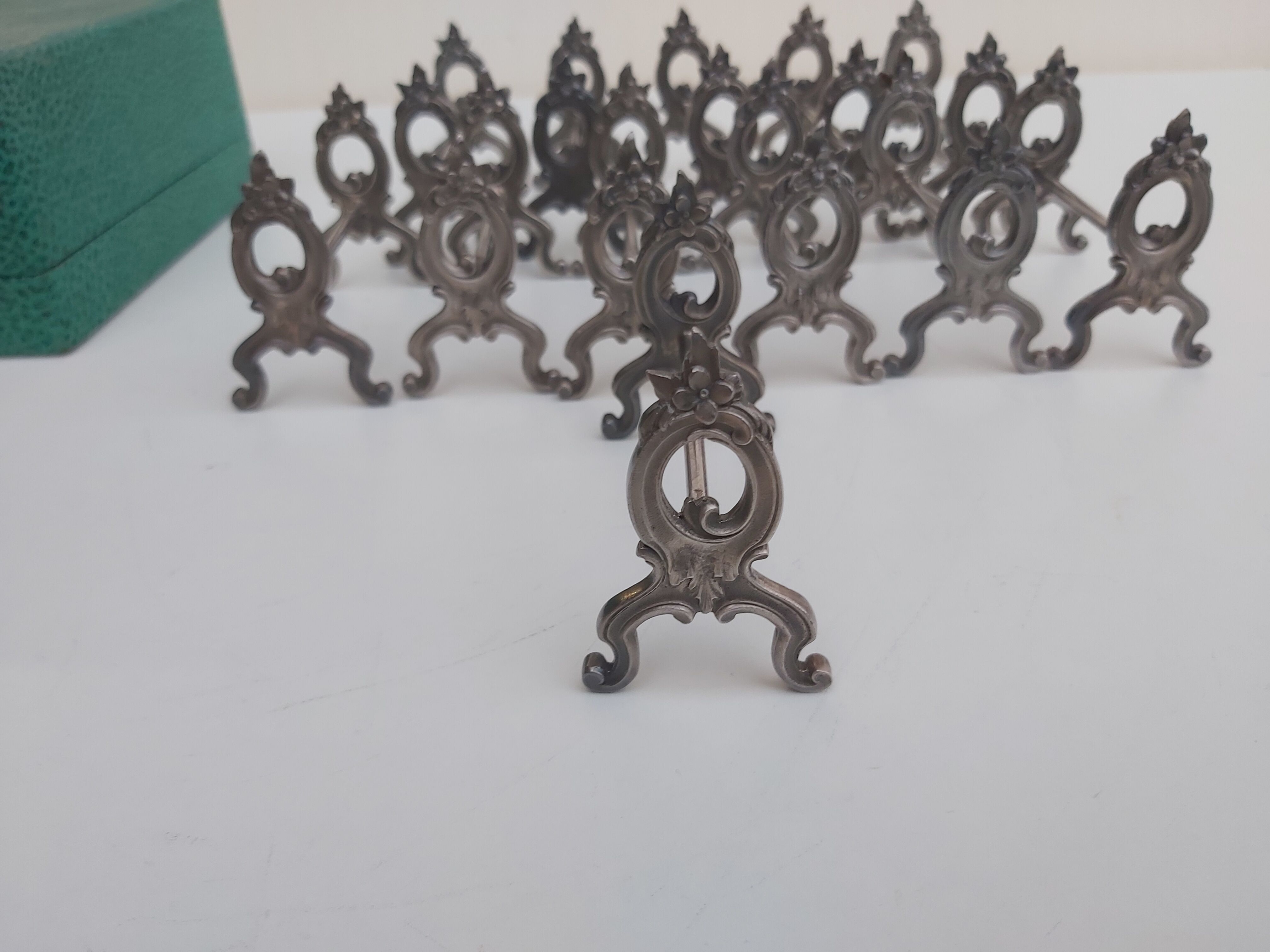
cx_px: 635
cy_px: 476
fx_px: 954
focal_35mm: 26
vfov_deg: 53.1
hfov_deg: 67.3
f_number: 1.7
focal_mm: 3.92
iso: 64
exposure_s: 1/50
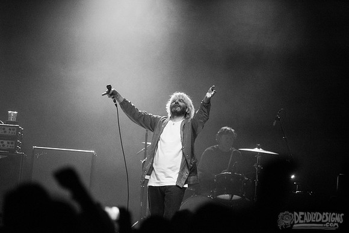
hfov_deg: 10.3
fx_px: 1939
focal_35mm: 200
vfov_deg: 6.9
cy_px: 116
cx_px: 174
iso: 2500
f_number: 3.2
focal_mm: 200
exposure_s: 1/250
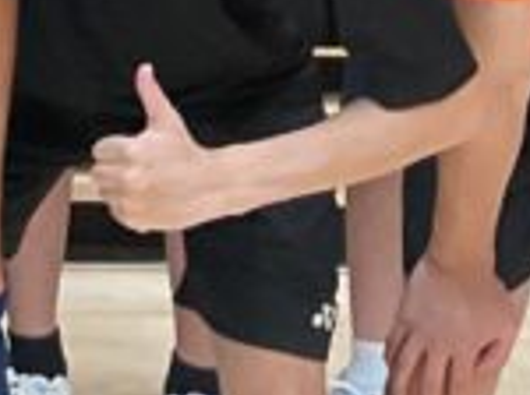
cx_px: -632
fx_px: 3027
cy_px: -536
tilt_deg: -7.3
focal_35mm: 198
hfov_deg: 9.2
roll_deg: -0.2
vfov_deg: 7.1
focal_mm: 3
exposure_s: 1/60
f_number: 1.8
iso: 250
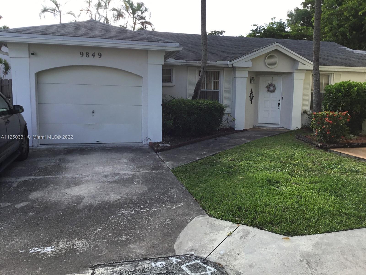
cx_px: 183
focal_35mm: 31
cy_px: 138
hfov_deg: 58.4
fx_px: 328
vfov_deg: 45.4
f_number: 2.4
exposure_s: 1/476
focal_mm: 3.3
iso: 25
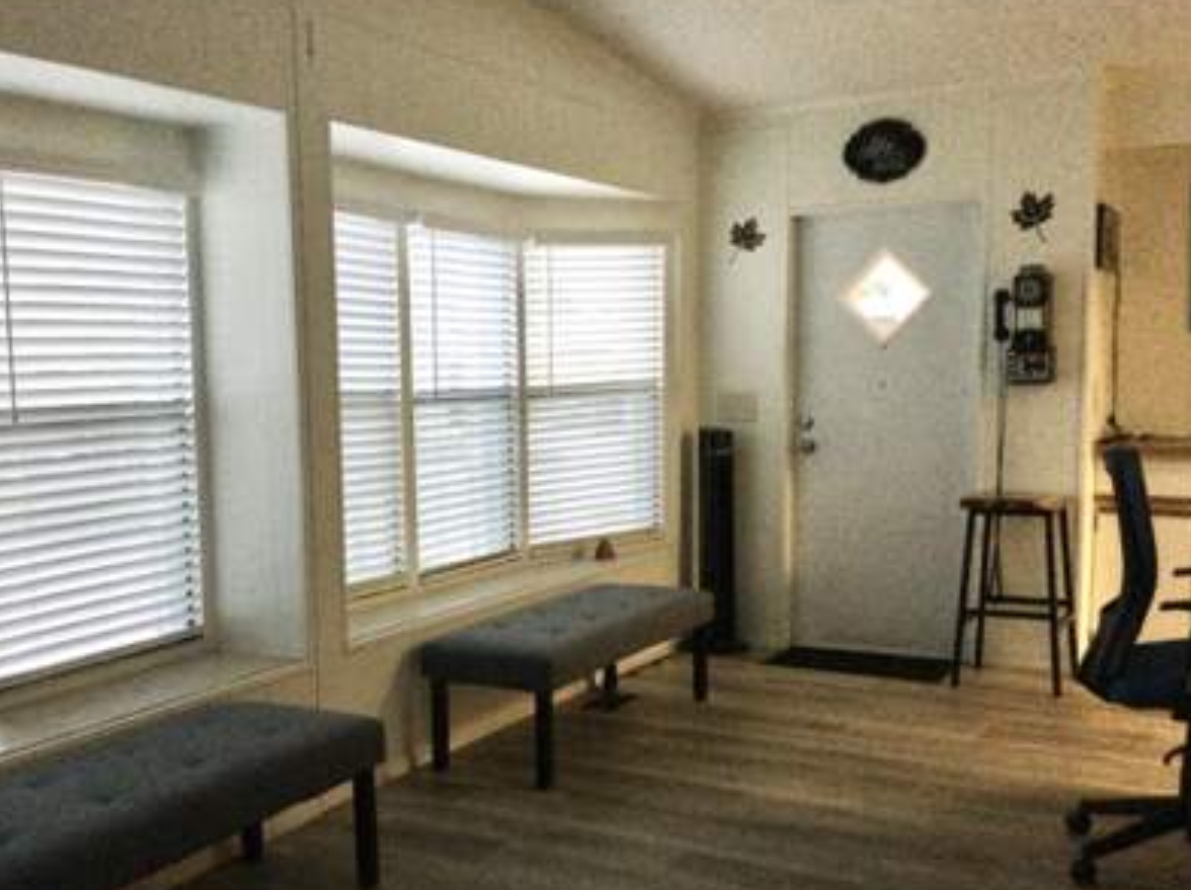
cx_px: 474
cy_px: 506
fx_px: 1306
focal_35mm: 38
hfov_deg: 48.7
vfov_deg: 37.6
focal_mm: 3.3
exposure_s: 1/30
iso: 160
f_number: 2.4
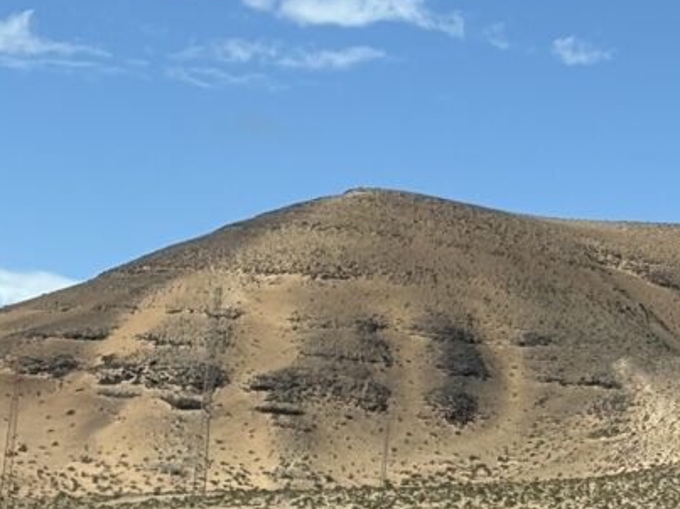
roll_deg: -2.0
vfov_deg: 9.6
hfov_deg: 12.3
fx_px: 3044
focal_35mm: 155
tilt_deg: +5.6
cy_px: 332
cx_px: 926
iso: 32
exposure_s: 1/4630
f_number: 1.6
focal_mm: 5.96
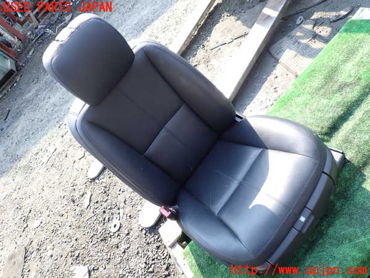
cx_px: 185
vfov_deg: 54.9
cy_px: 139
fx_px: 267
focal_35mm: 25
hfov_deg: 69.4
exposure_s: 1/160
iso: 100
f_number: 2.8
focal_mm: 4.5
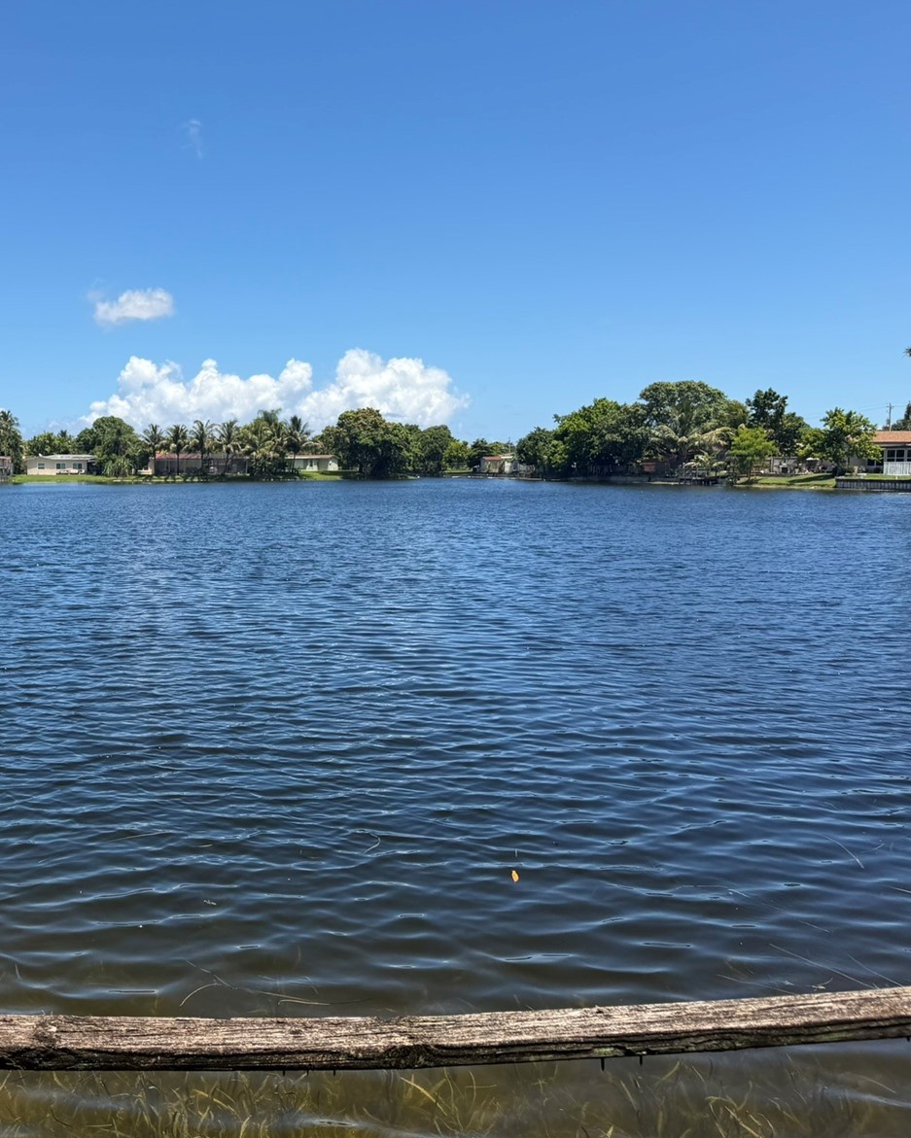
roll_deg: +0.5
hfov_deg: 43.6
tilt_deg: -6.6
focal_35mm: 32
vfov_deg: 55.7
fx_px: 1078
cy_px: 578
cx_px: 179
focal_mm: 6.76
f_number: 1.78
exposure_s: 1/4405
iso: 80
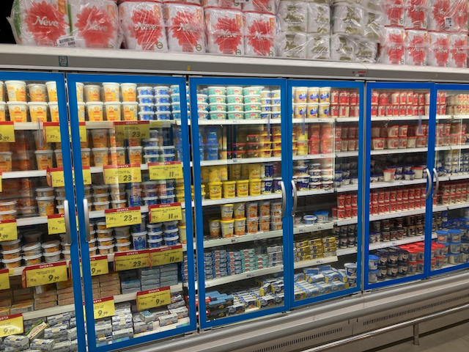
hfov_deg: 63.4
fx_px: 379
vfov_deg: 49.7
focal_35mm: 28
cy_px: 176
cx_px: 234
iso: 50
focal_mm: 3.99
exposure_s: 1/60
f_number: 1.8
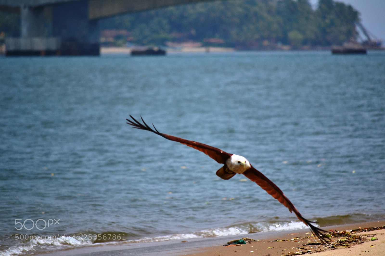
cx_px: 192
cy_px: 128
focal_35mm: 300
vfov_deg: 4.6
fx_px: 3207
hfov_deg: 6.9
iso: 110
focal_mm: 200
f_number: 5.6
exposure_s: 1/1000
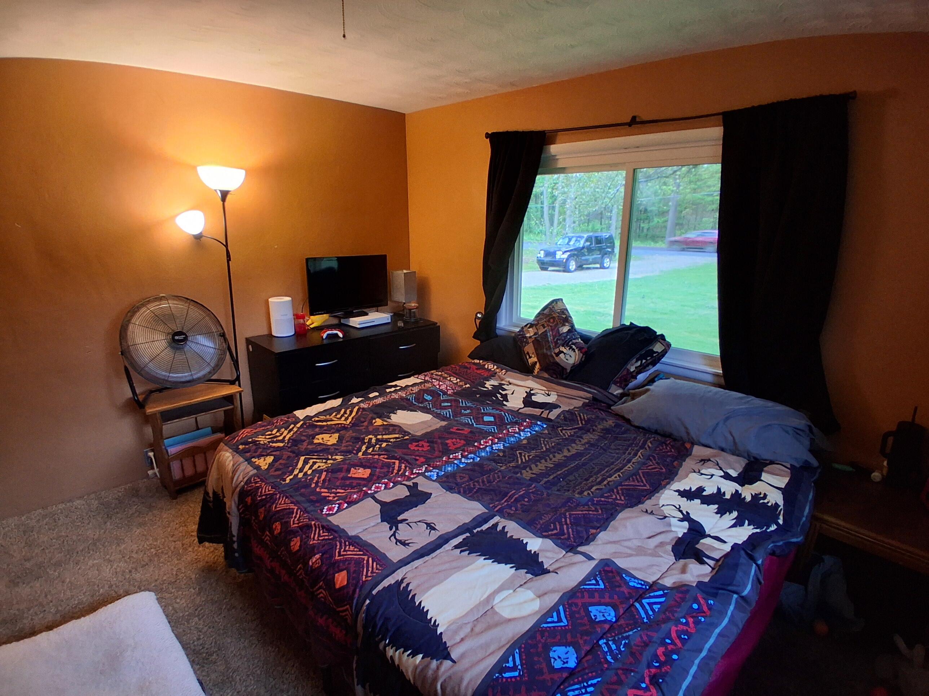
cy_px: 348
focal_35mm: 17
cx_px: 464
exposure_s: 1/40
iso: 200
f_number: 2.2
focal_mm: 1.4
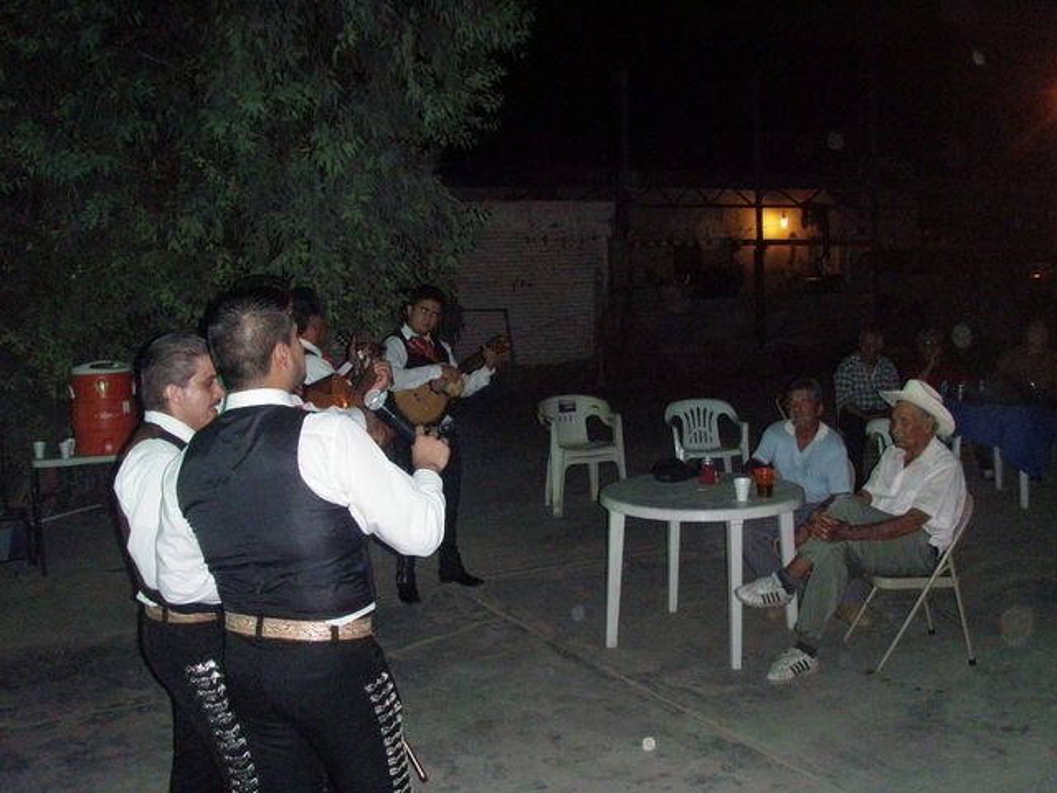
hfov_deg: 49.0
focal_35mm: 38
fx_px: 1160
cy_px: 396
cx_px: 528
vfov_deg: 37.7
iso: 500
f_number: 3.5
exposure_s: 1/30
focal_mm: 6.7
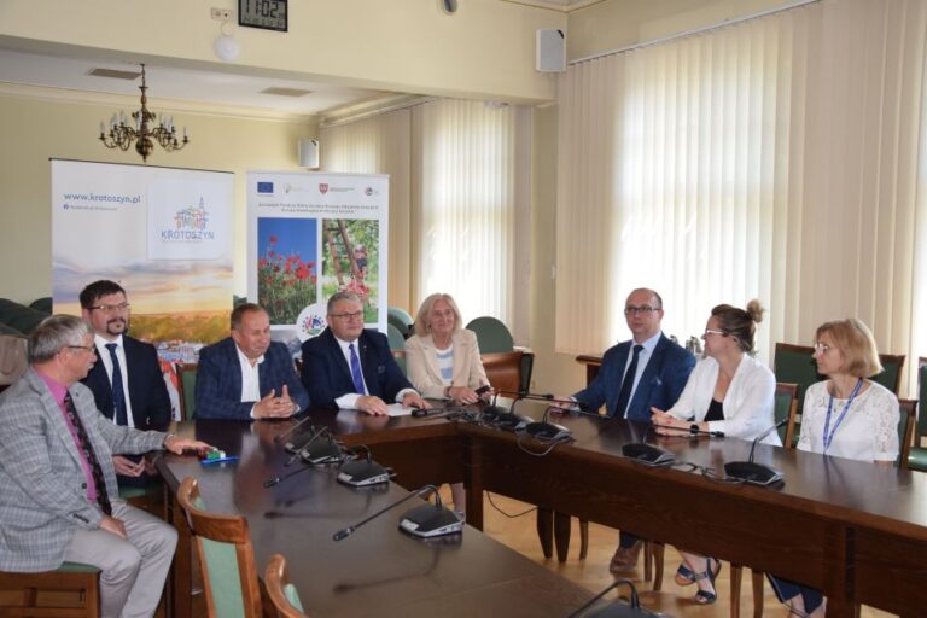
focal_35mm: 36
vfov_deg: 36.9
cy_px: 309
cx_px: 464
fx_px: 927
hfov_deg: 53.1
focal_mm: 24
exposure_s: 1/125
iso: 640
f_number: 5.6
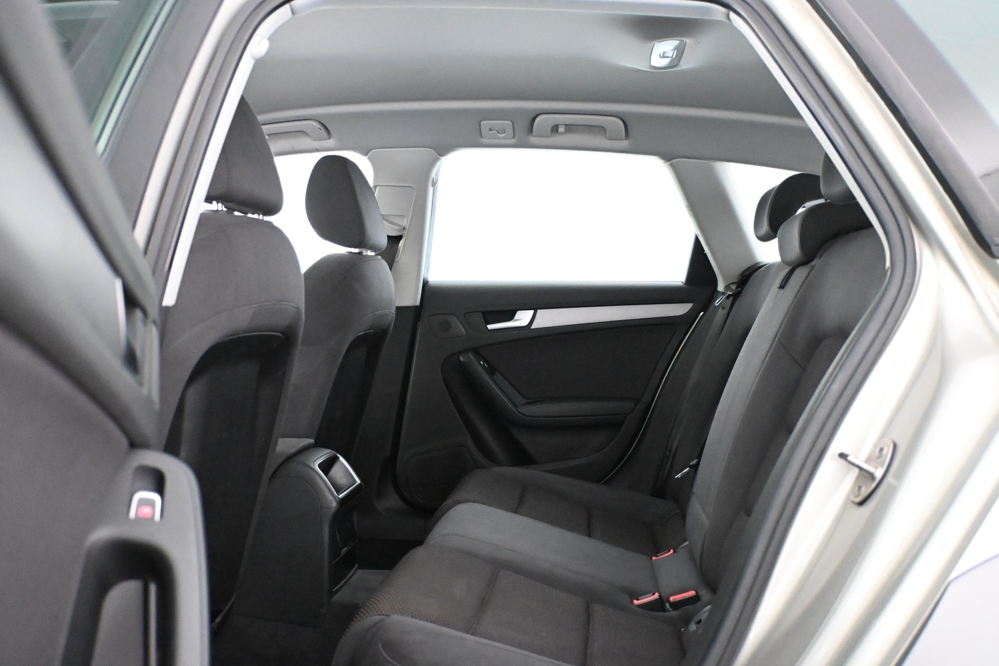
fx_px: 936
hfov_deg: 56.1
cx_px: 500
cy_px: 333
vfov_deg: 39.1
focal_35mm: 34
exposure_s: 1/60
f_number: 4
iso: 10000
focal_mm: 22.5
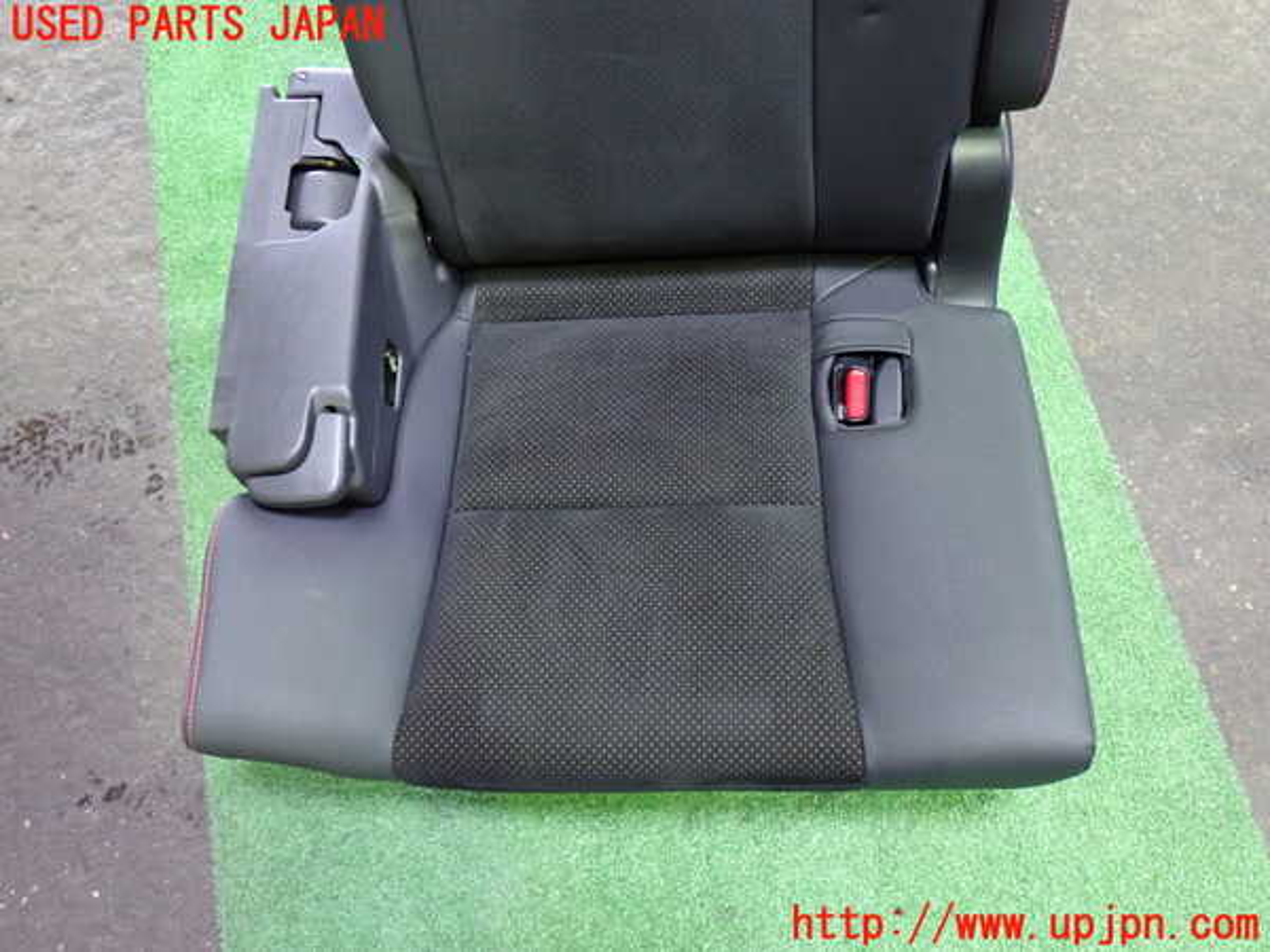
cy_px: 476
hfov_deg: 60.0
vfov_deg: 46.8
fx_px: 1101
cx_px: 635
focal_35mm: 30
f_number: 2.3
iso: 800
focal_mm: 5.4
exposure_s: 1/25
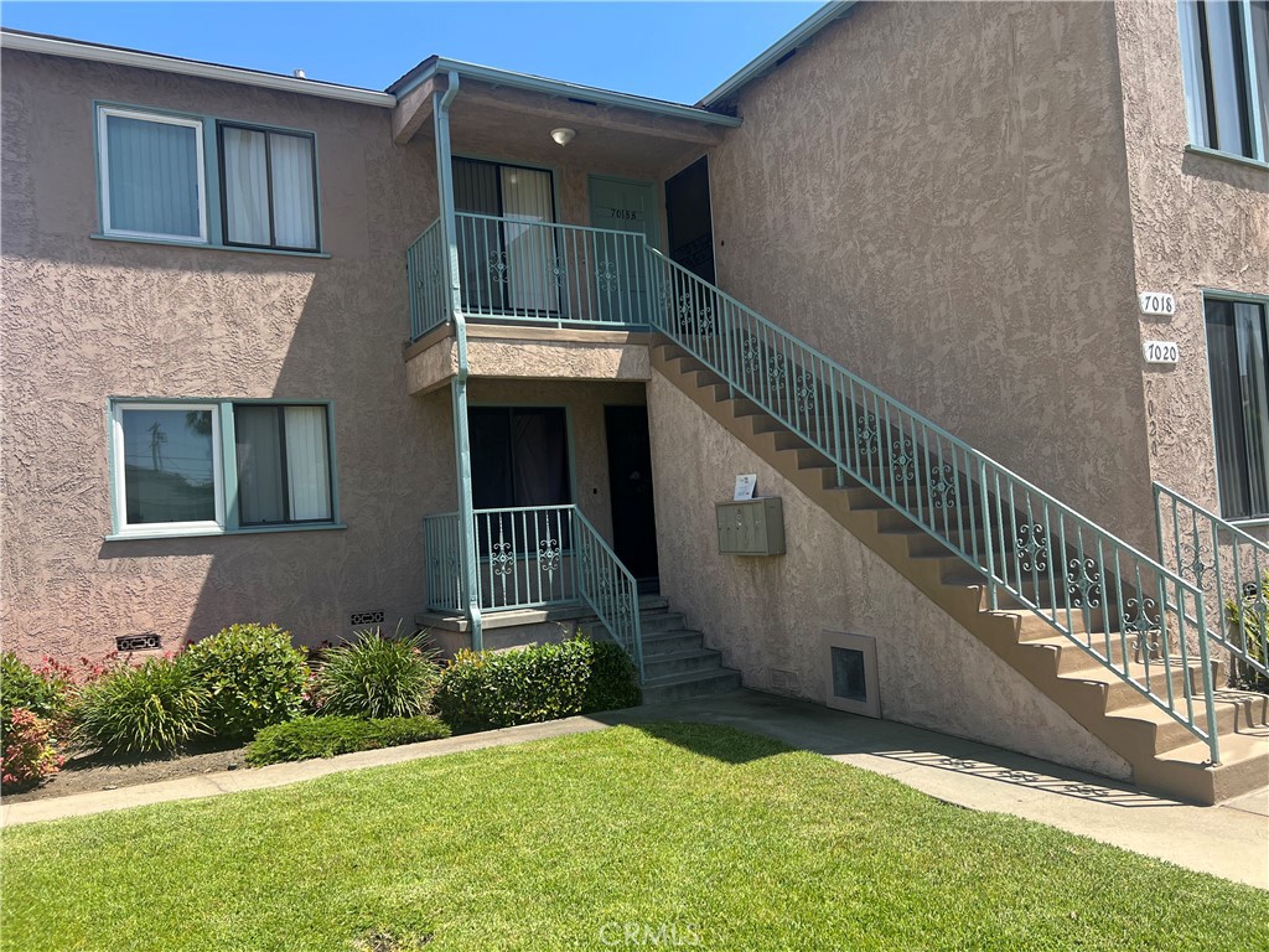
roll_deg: +4.3
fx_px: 953
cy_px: 476
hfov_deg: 67.3
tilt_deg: +1.8
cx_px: 634
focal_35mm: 26
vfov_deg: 53.1
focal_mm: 5.7
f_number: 1.5
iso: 50
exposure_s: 1/1808
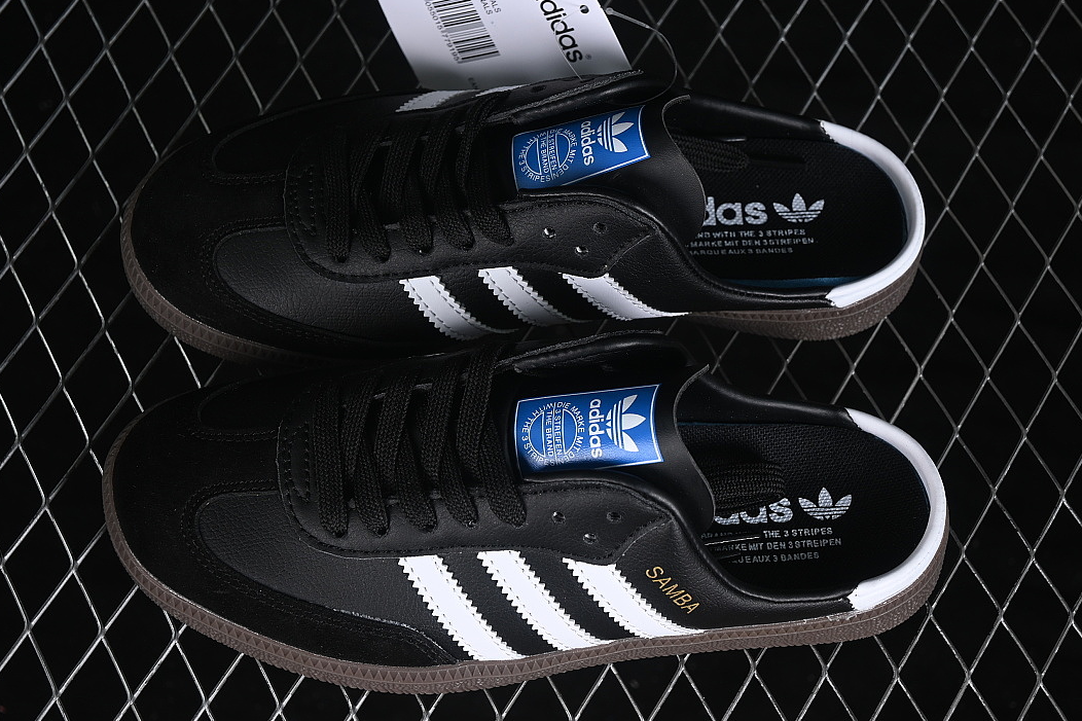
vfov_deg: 17.7
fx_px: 2314
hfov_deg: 26.3
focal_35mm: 77
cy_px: 368
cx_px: 543
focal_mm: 50
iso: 160
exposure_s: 1/60
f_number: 6.3
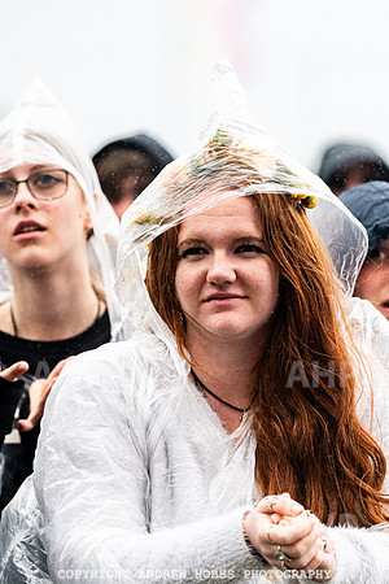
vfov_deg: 7.9
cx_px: 234
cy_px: 318
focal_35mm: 261
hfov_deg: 5.3
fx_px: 4237
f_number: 3.2
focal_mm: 160
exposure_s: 1/4000
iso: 1250
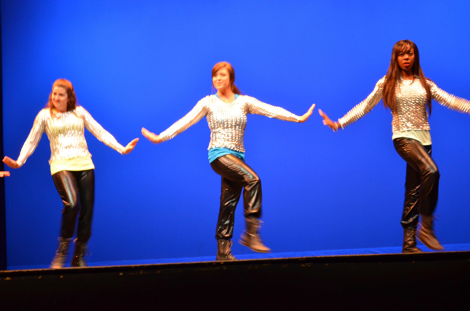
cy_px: 156
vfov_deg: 16.5
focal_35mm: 82
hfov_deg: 24.7
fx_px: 1075
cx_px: 235
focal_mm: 55
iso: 1400
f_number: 5.6
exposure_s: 1/30
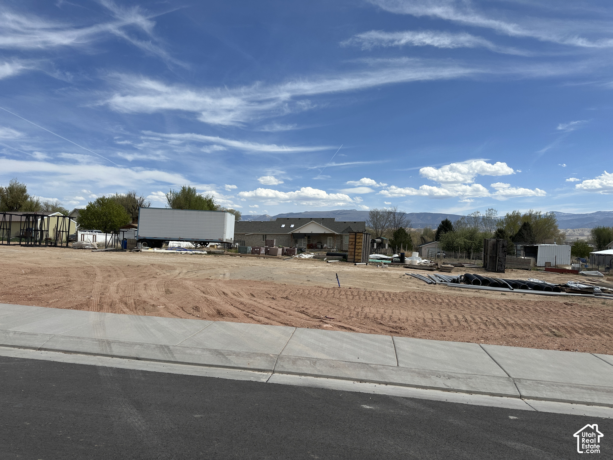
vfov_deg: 56.8
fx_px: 425
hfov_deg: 71.6
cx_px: 306
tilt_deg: +0.6
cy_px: 230
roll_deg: -0.2
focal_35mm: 24
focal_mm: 6.86
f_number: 1.78
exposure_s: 1/7576
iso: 80
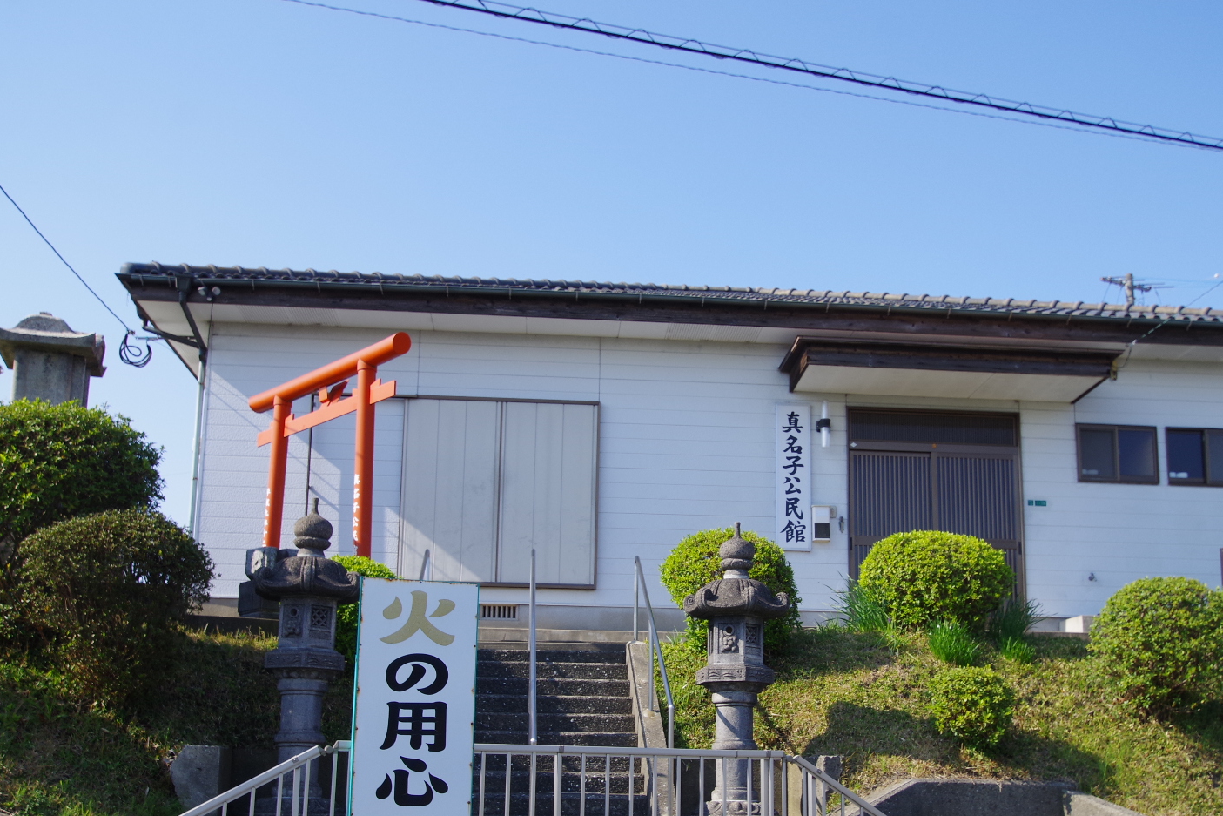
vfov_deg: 32.4
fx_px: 1393
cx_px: 675
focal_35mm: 41
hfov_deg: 47.3
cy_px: 529
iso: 200
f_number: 7.1
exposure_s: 1/320
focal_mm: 20
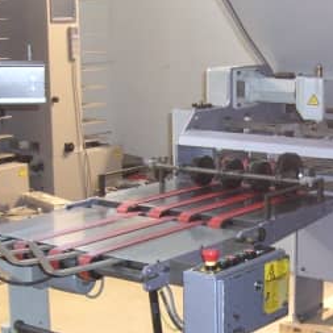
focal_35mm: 85
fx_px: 925
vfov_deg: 20.4
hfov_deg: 20.1
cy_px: 208
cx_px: 275
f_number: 2.7
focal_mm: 6.2
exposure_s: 1/60
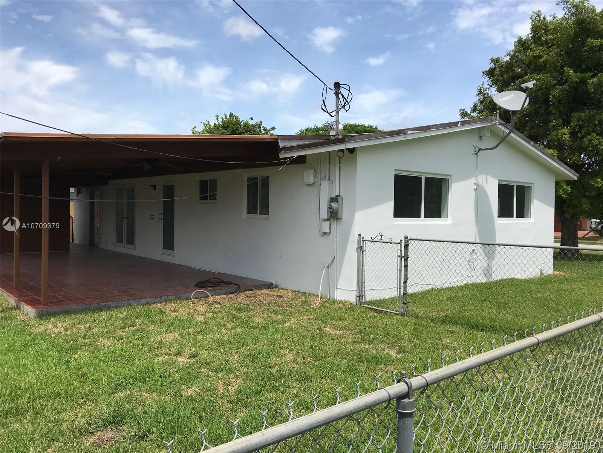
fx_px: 488
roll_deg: -1.3
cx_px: 302
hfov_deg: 63.4
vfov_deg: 49.7
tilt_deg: -3.0
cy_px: 226
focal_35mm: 28
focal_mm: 3.99
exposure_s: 1/2907
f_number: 1.8
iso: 20
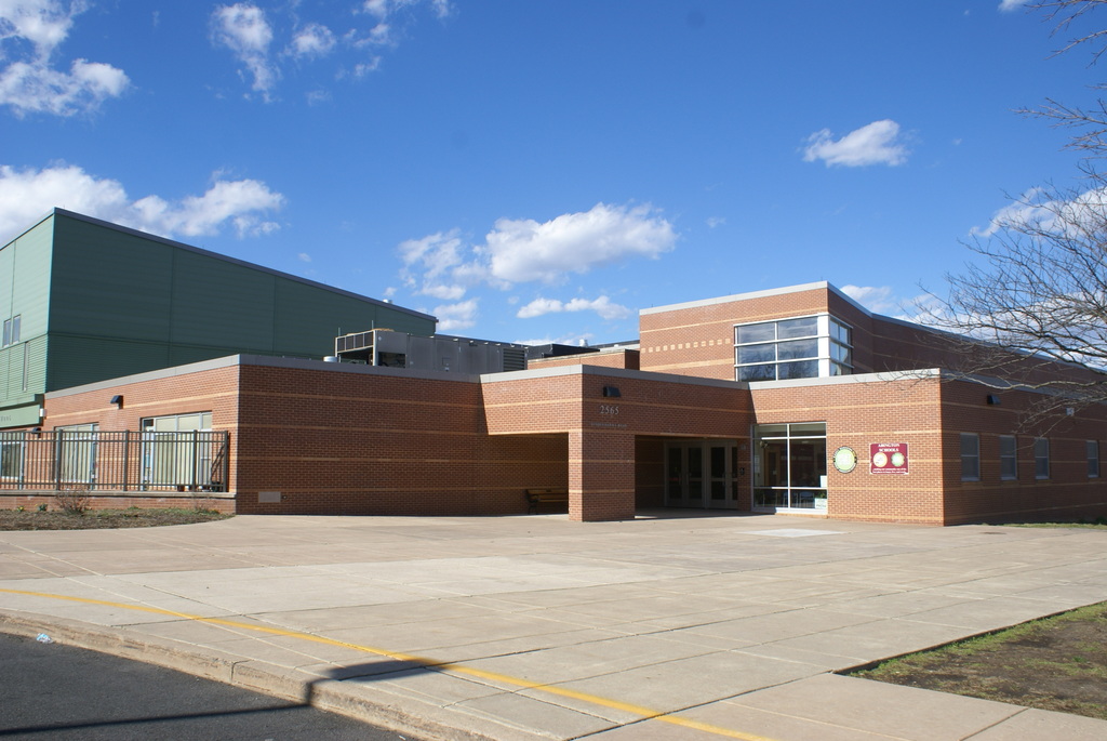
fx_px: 923
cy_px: 370
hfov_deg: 61.9
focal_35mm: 30
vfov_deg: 43.7
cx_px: 554
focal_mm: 20
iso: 100
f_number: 10
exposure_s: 1/160
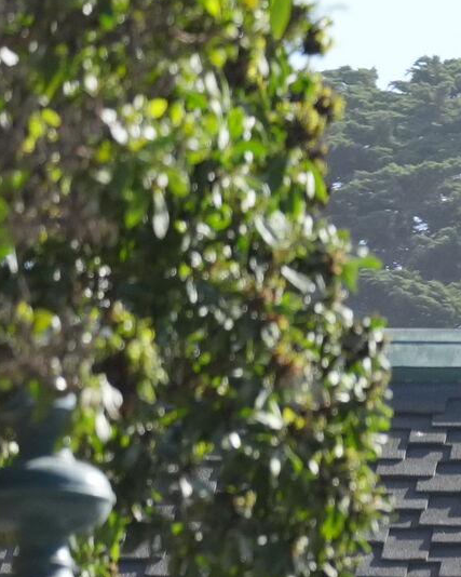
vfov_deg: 2.5
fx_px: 12948
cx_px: 1499
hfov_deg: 2.0
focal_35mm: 759
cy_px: 1352
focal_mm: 100
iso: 500
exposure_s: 1/1250
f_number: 4.5
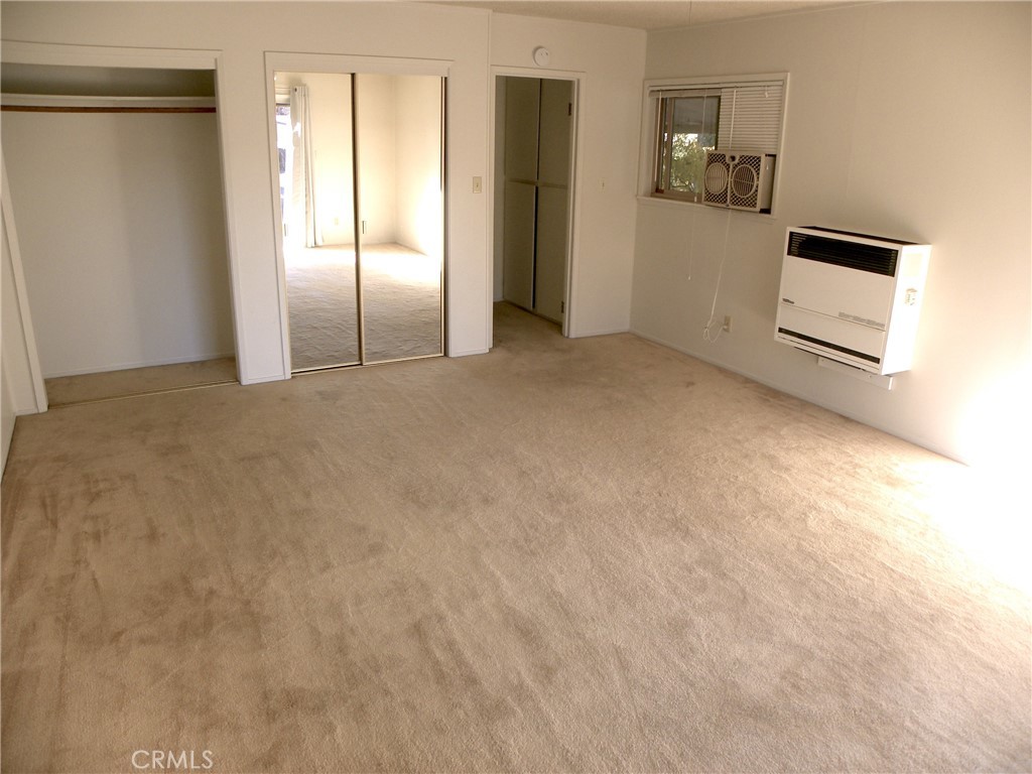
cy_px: 387
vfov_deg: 53.1
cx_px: 516
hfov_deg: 67.3
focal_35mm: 26
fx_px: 775
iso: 84
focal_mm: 4.6
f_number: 2.8
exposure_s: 1/62.4
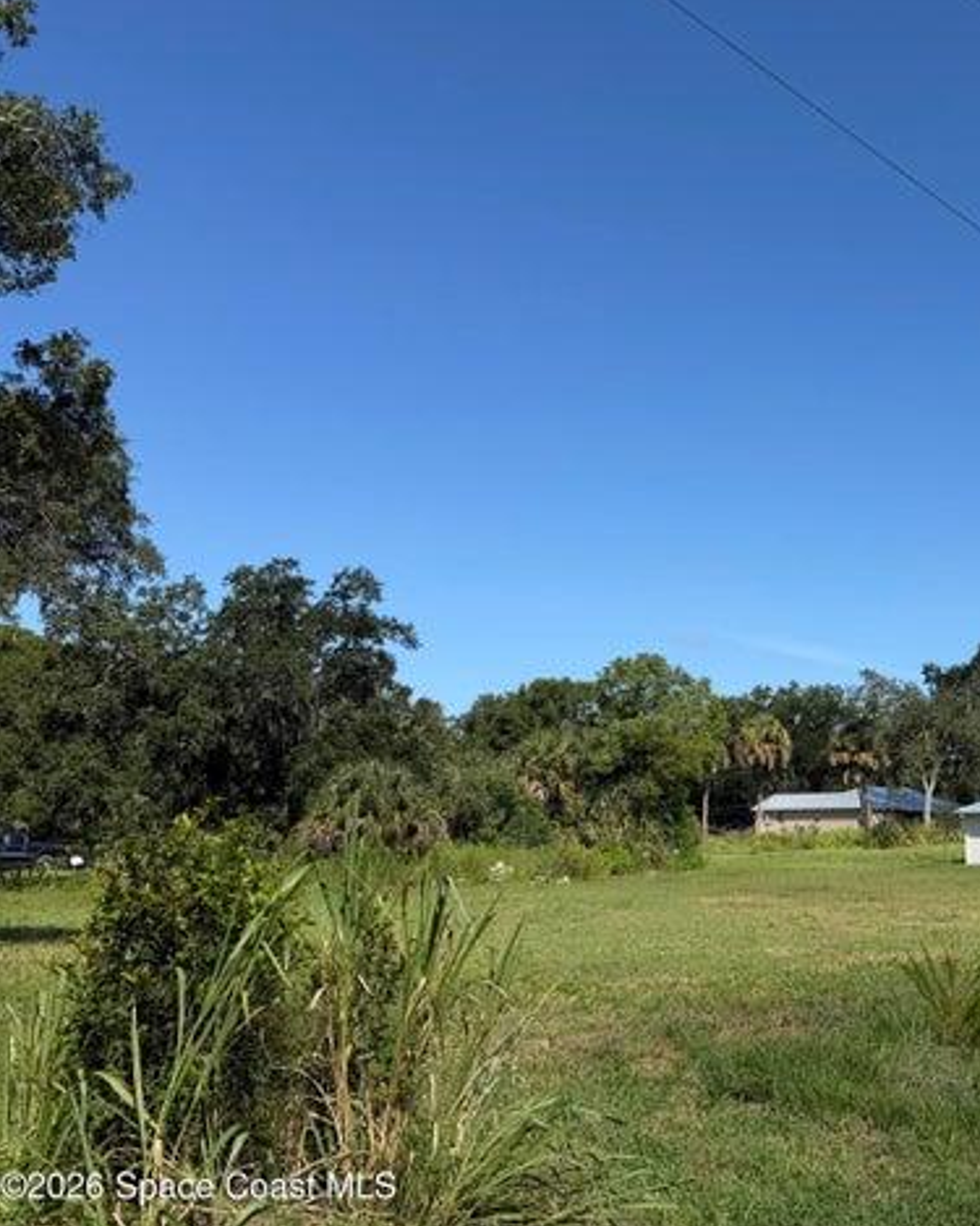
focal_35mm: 32
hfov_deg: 42.9
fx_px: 1161
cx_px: 834
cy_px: 617
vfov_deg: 55.7
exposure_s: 1/4975
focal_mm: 6.76
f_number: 1.78
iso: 80
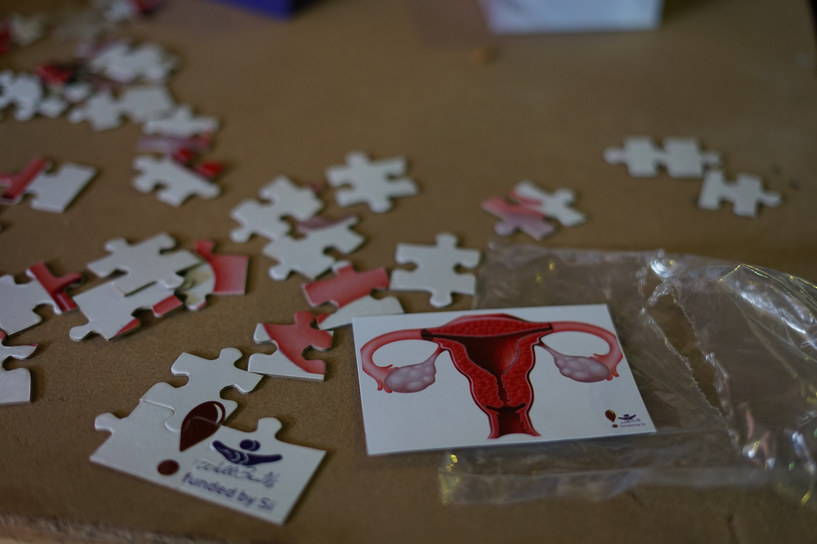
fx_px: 1135
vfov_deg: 27.0
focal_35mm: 50
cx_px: 408
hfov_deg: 39.6
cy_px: 272
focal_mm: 50
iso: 800
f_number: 2
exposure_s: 1/30
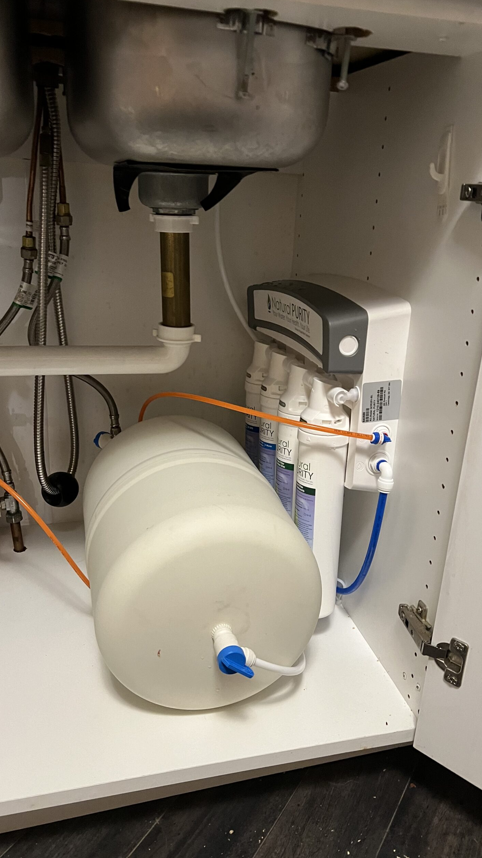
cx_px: 257
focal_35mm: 29
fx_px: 659
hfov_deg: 40.2
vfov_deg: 66.1
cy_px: 436
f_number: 1.5
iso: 400
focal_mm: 5.7
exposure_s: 1/40
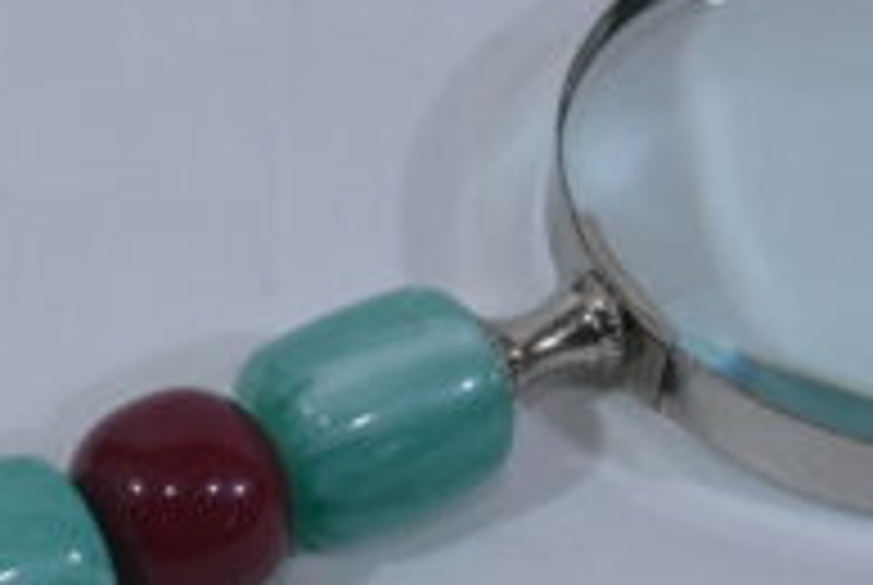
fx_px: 2696
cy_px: 412
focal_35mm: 111
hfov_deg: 18.4
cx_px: 315
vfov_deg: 12.4
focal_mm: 36
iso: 640
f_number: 10
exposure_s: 1/125
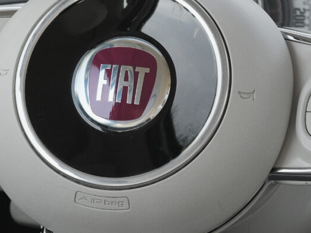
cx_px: 125
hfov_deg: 15.5
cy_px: 108
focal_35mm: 127
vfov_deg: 11.7
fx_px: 1141
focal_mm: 45
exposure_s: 1/250
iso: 2000
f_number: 8
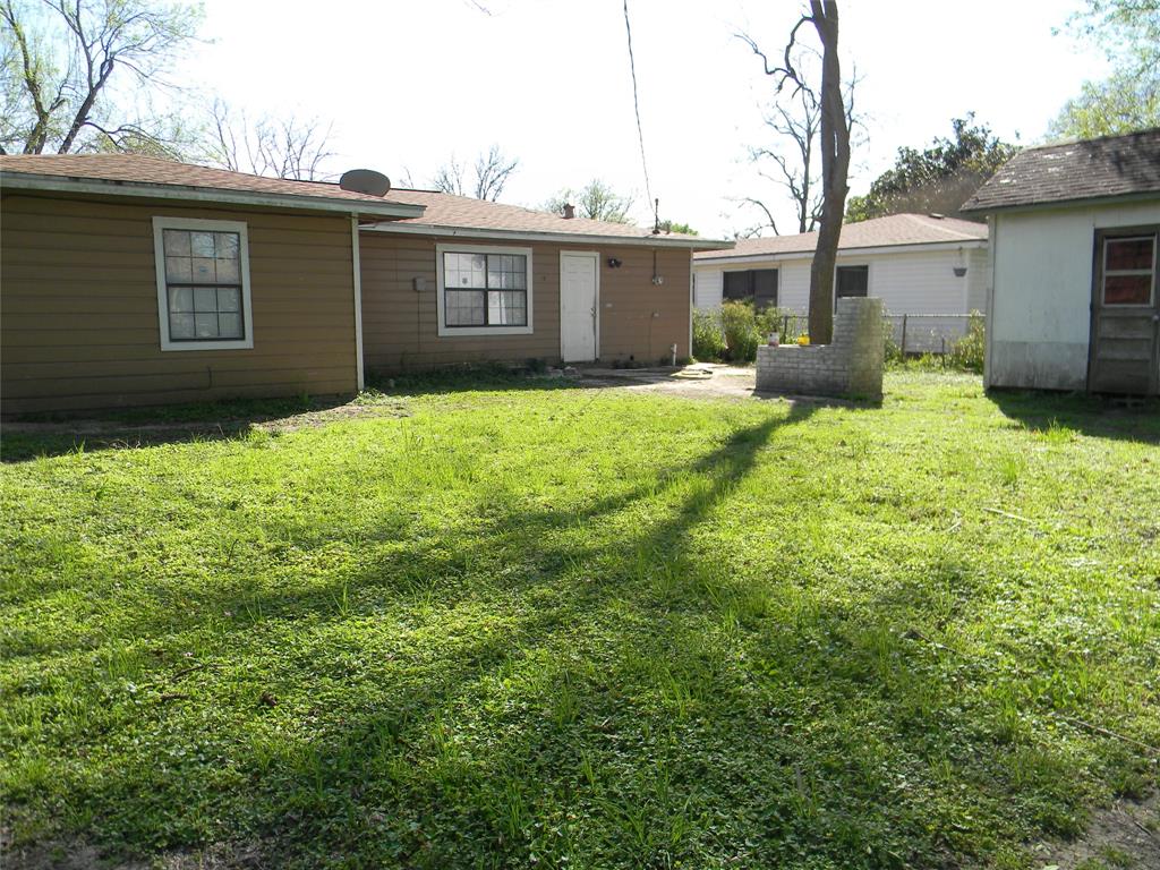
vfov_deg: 49.7
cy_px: 435
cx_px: 580
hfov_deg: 63.4
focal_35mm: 28
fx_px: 938
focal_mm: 5
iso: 80
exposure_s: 1/329
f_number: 3.5
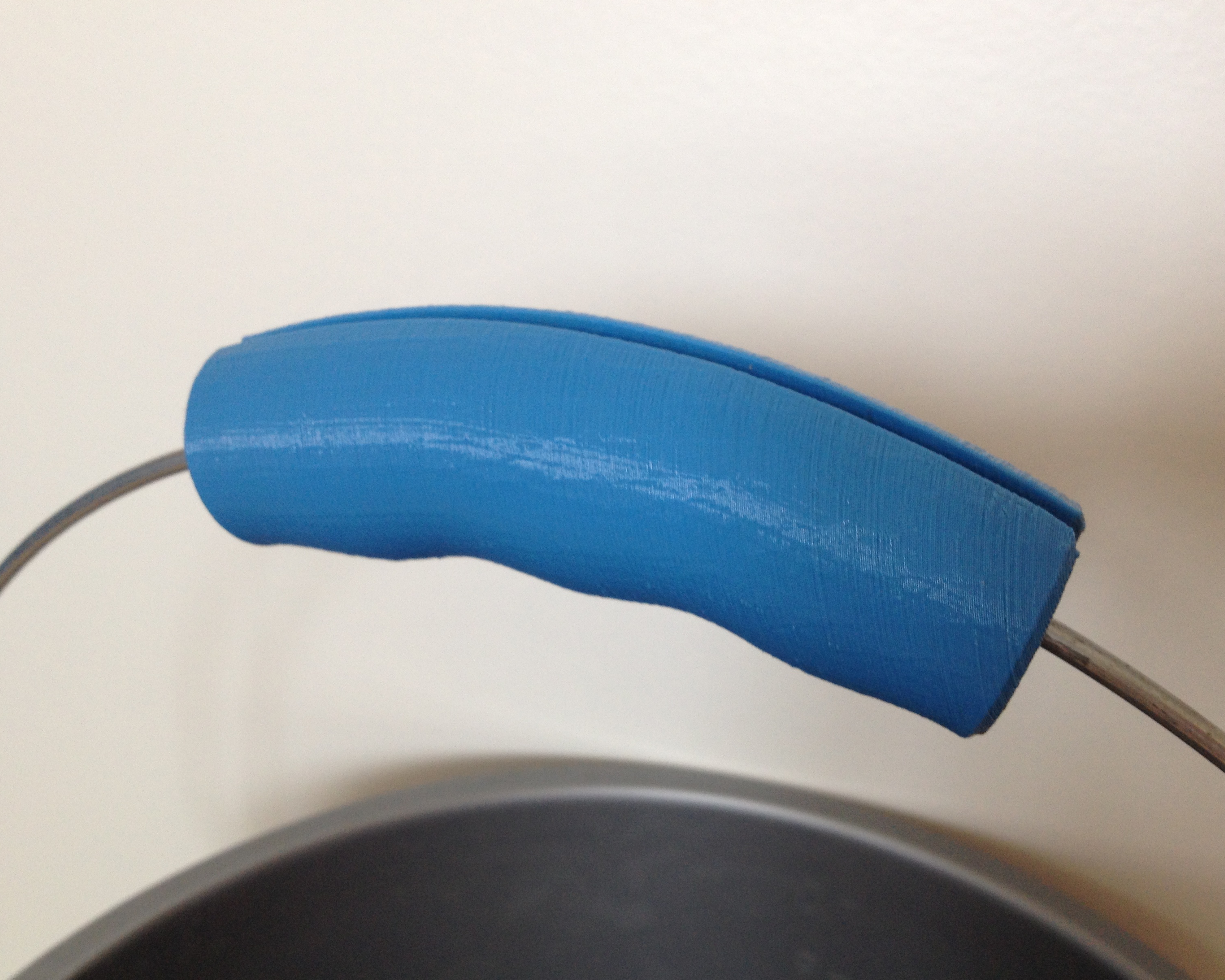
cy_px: 495
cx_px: 628
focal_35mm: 37
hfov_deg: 49.1
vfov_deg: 40.1
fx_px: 1341
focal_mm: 4.28
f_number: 2.4
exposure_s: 1/20
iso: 80
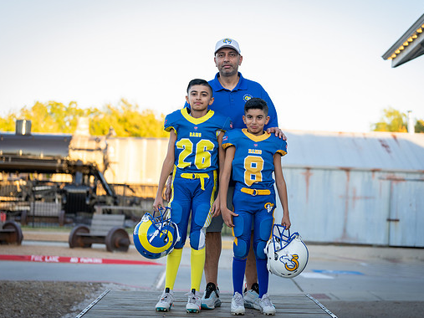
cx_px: 223
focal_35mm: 77
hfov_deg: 25.3
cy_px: 157
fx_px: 943
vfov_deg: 19.1
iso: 250
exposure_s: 1/320
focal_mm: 70
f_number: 2.8
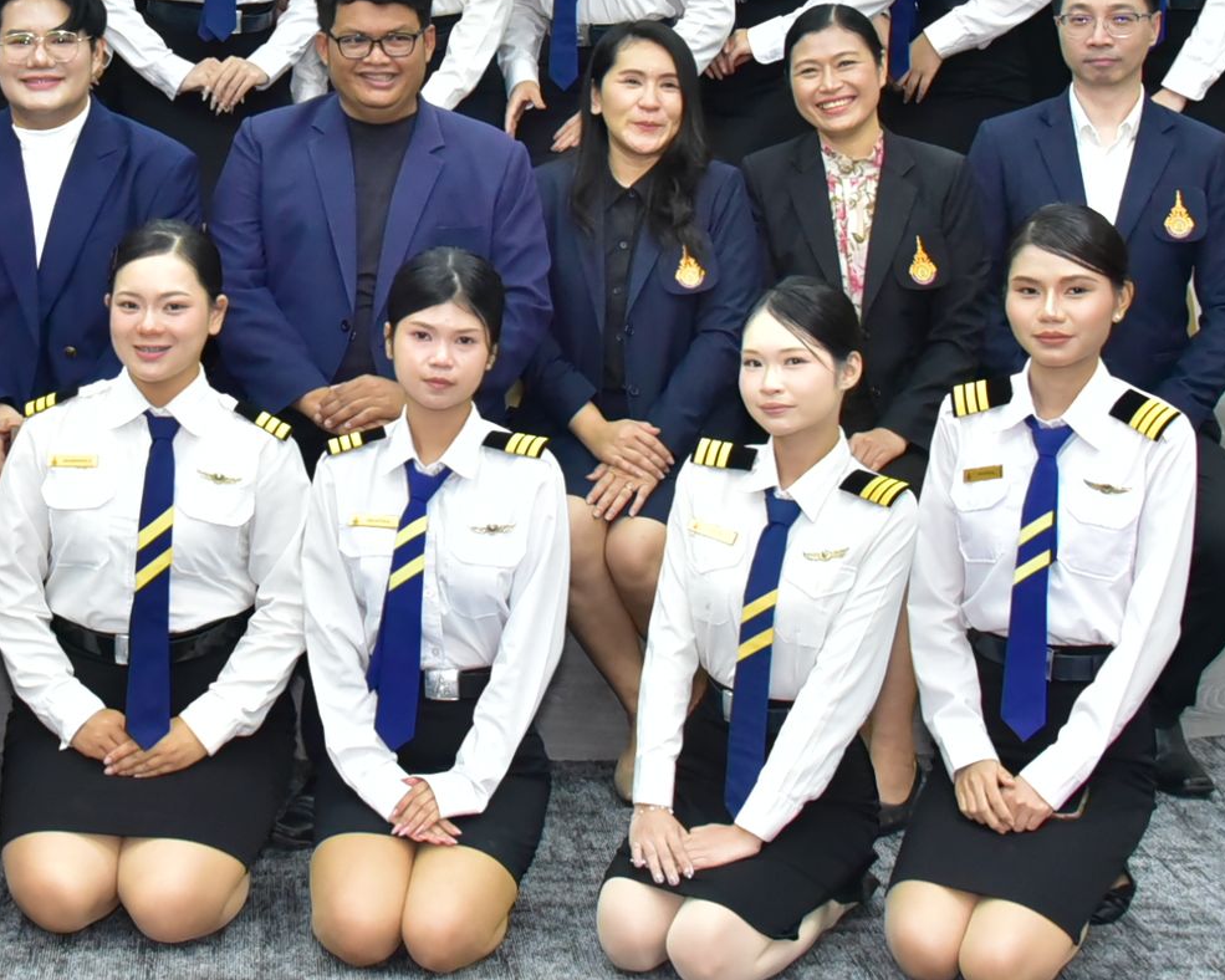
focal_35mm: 81
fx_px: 2937
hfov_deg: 23.2
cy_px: 29
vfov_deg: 18.5
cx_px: 239
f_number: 5.6
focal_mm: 34
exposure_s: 1/200
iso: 4000
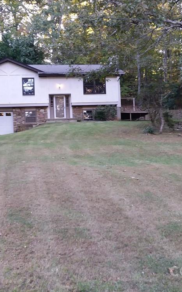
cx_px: 88
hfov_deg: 30.5
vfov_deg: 47.2
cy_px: 148
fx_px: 333
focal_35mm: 42
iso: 50
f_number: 1.9
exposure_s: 1/30
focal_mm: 2.47
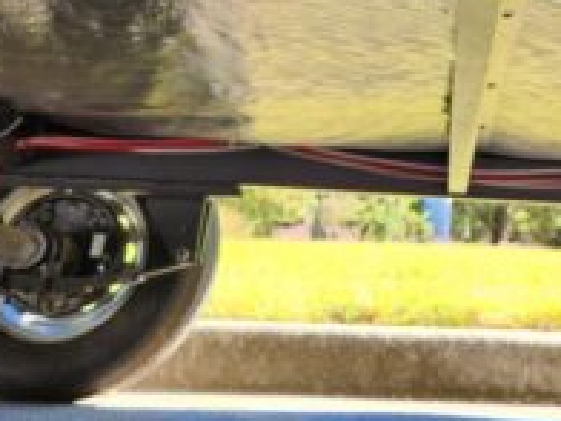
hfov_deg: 31.7
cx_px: 537
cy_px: -60
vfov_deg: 23.8
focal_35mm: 57
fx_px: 924
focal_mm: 5.4
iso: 80
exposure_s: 1/180
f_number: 1.8
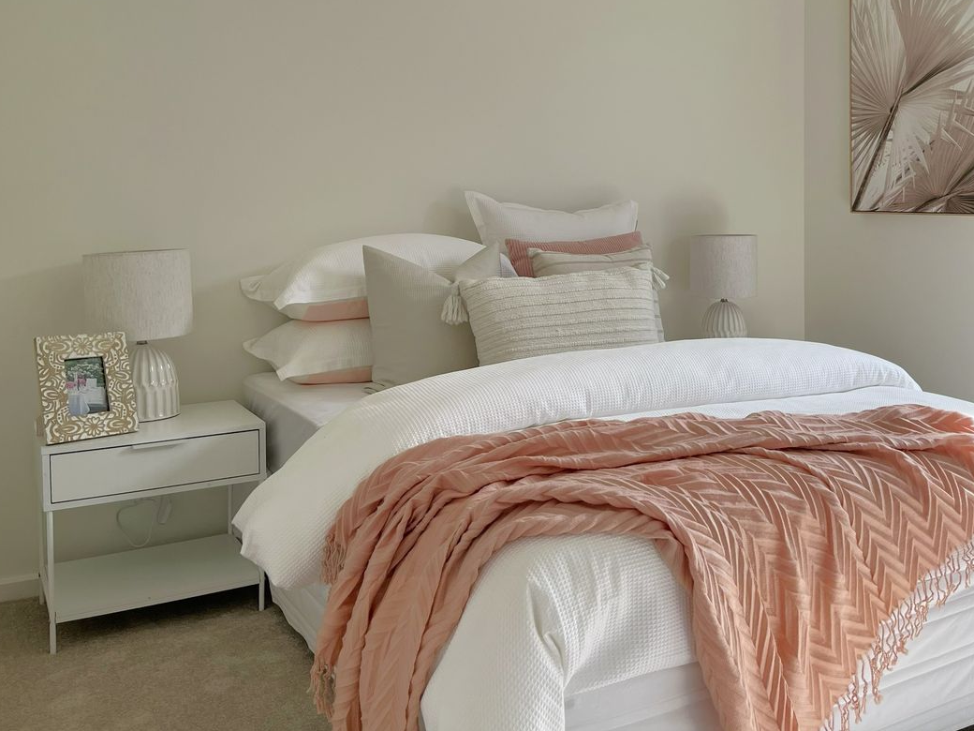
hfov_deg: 50.3
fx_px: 1013
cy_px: 226
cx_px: 661
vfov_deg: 39.1
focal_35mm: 36
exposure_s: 1/397
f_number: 1.6
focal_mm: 5.1
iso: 50
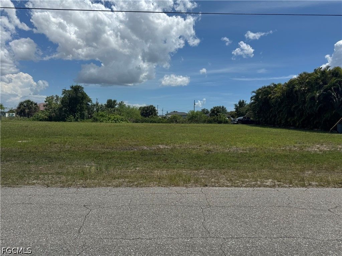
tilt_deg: -3.2
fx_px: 237
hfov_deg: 71.6
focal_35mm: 24
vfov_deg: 56.8
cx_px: 171
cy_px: 128
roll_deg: -1.2
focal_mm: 6.76
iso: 80
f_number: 1.78
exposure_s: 1/7937
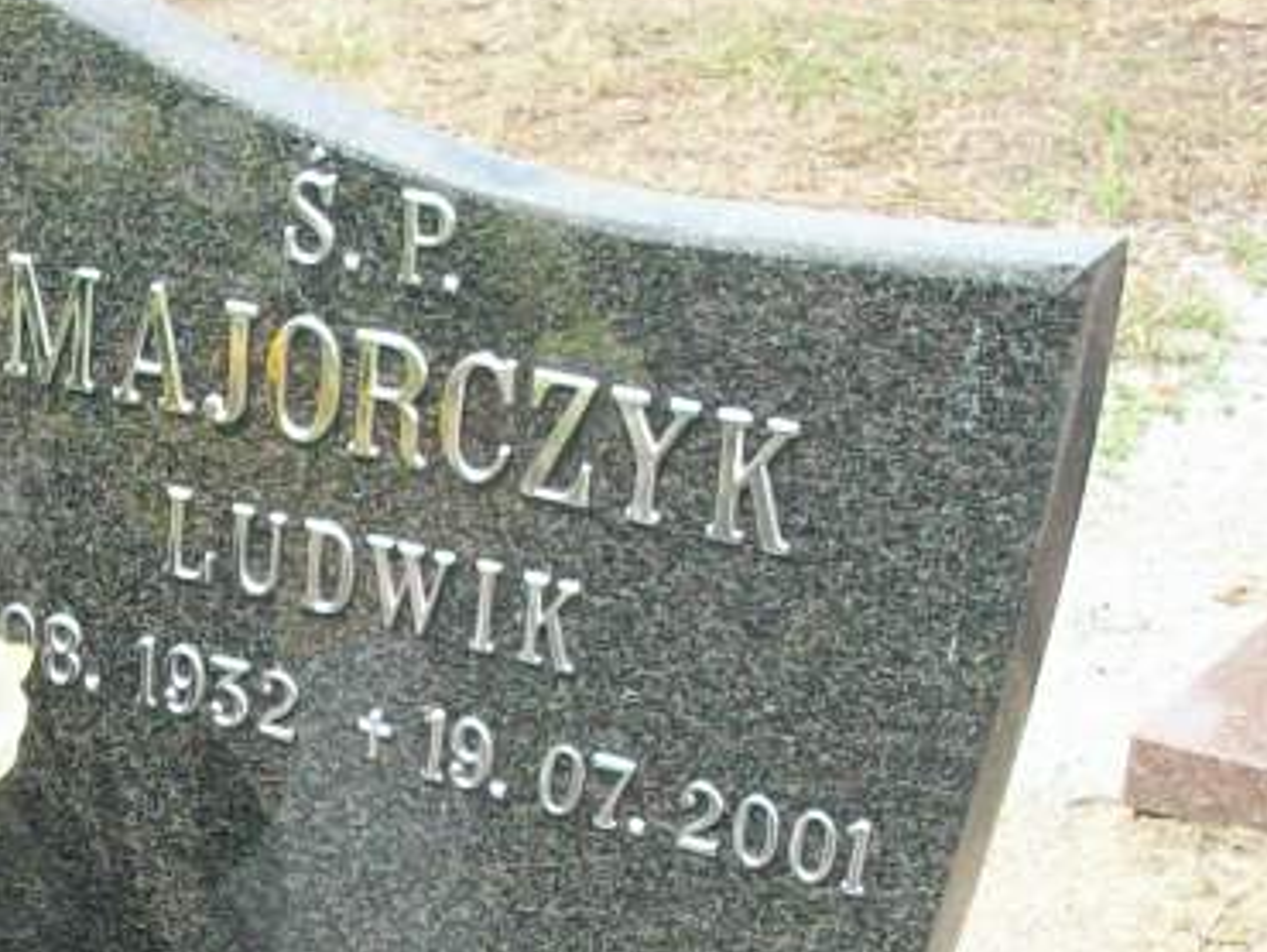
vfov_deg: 11.5
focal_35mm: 128
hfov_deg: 15.2
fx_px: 4688
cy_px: 986
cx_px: 96
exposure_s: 1/362
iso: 80
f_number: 2.8
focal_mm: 6.2
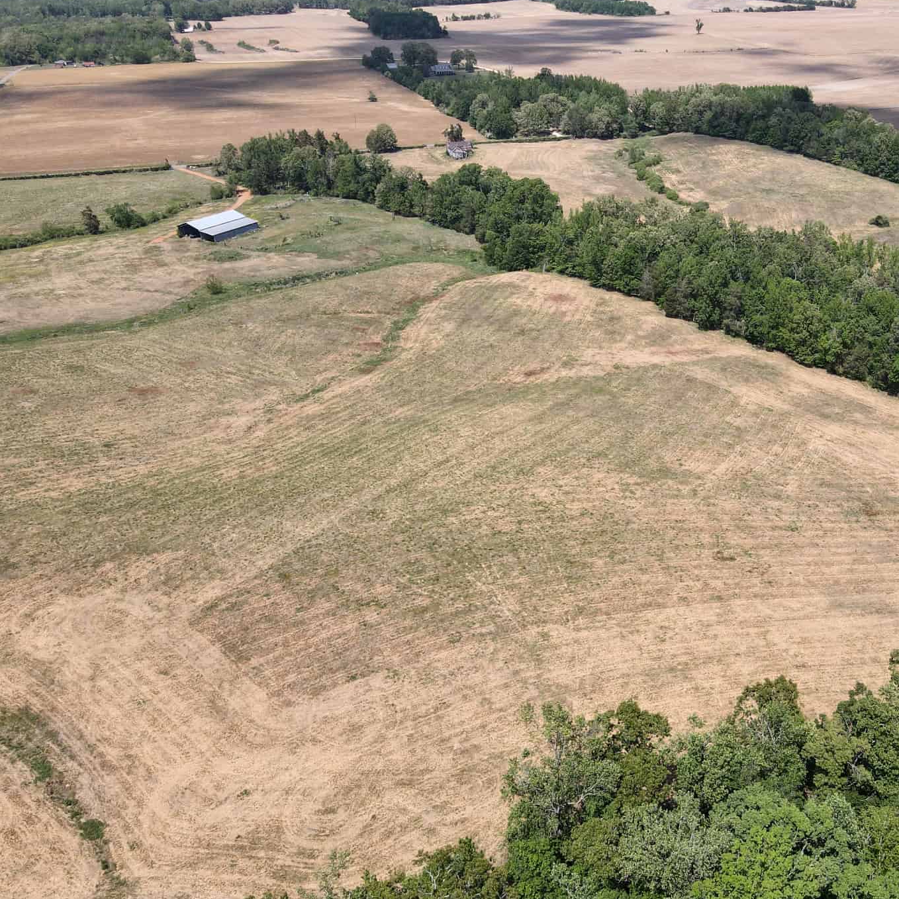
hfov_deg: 49.4
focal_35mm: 32
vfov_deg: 51.1
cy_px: 457
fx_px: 940
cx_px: 656
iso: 100
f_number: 2.8
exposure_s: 1/40
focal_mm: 4.5
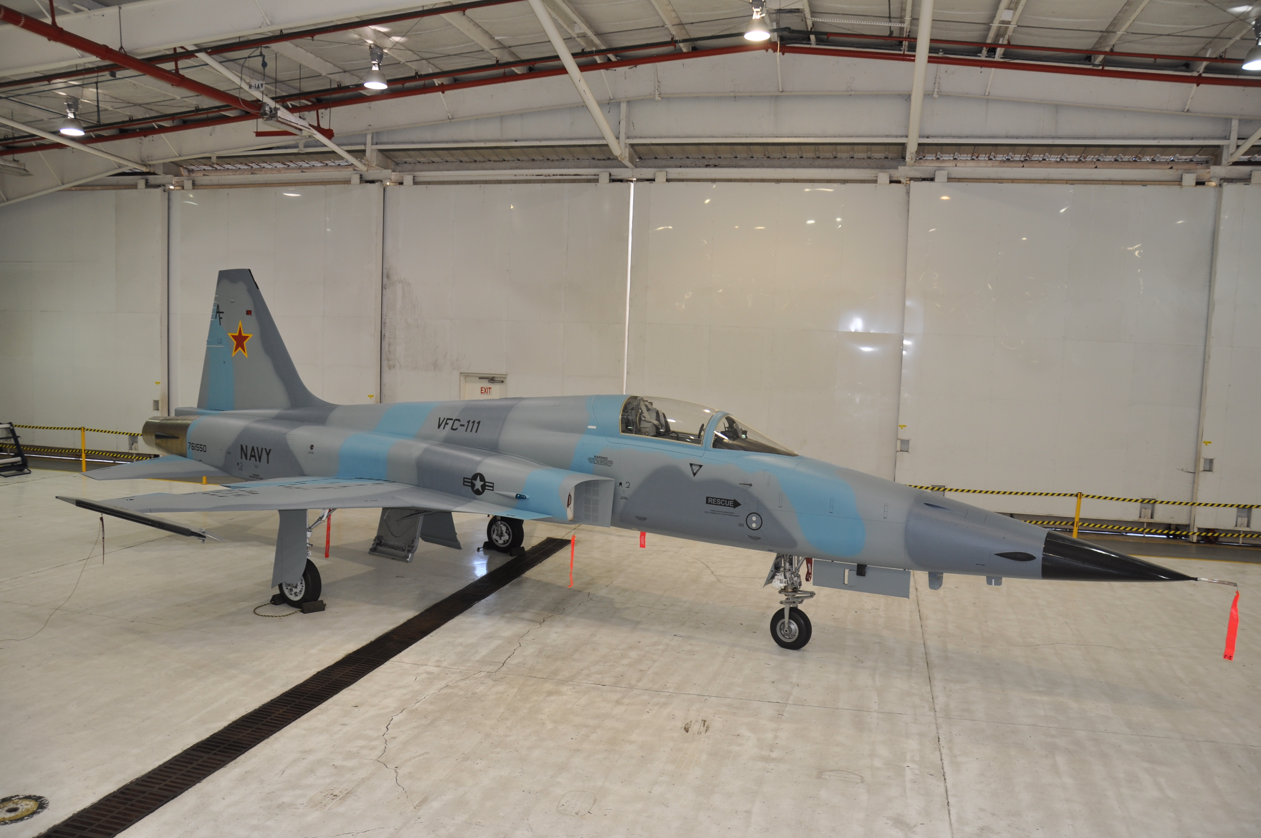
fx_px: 945
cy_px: 419
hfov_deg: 67.4
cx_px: 630
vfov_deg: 47.8
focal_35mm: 27
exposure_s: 1/60
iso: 200
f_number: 4
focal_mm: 18
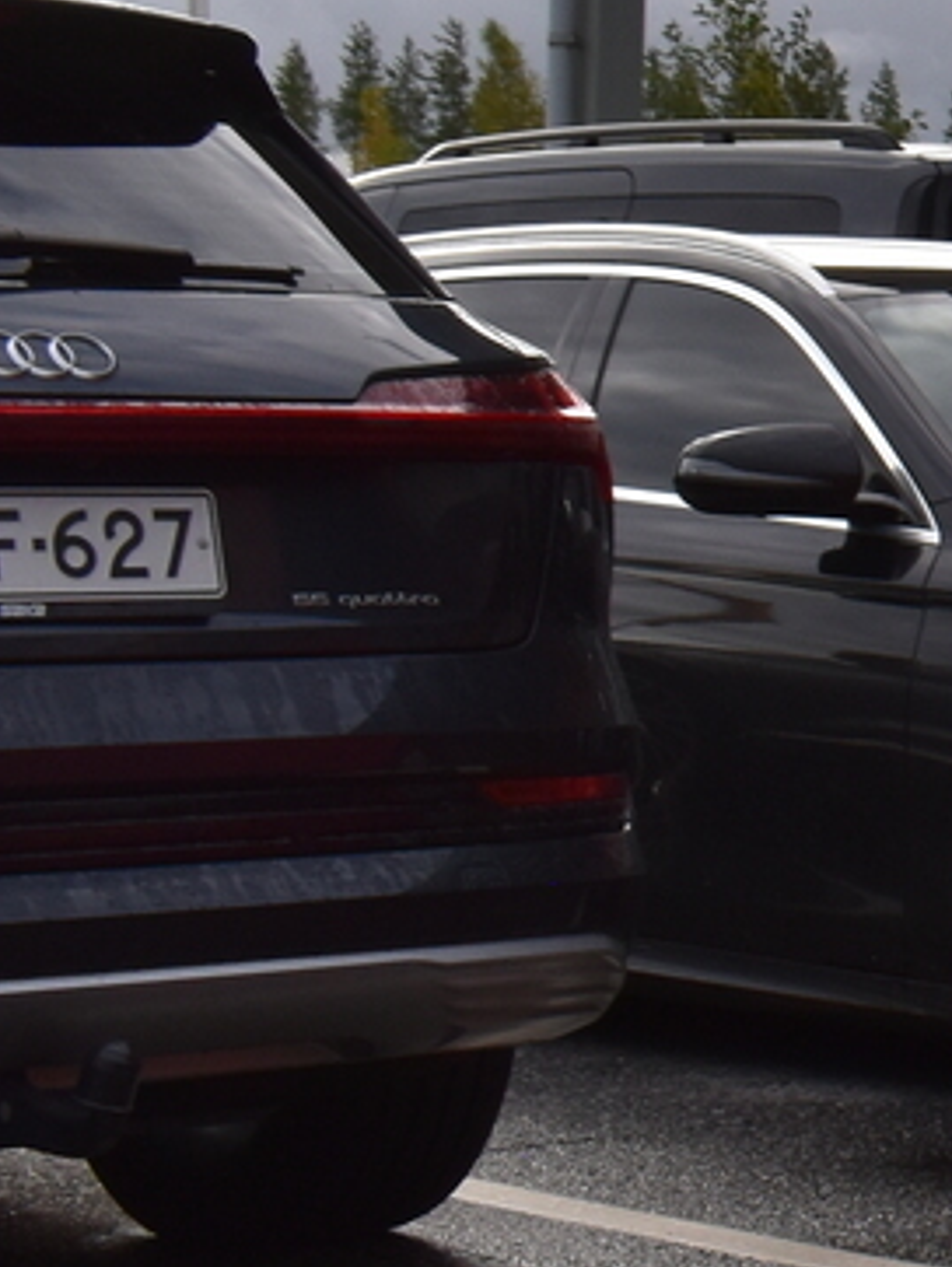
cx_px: 2670
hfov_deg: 9.5
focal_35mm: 129
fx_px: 4725
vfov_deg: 15.3
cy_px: 480
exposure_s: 1/350
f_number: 11
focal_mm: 20
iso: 400
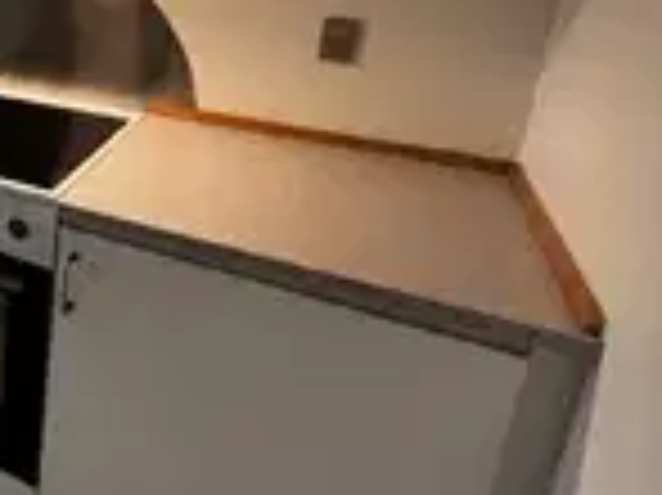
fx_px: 631
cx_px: -128
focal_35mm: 33
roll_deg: -0.3
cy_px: 72
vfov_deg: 40.4
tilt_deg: -14.0
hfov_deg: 39.9
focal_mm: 1.57
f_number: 1.8
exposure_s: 1/100
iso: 250
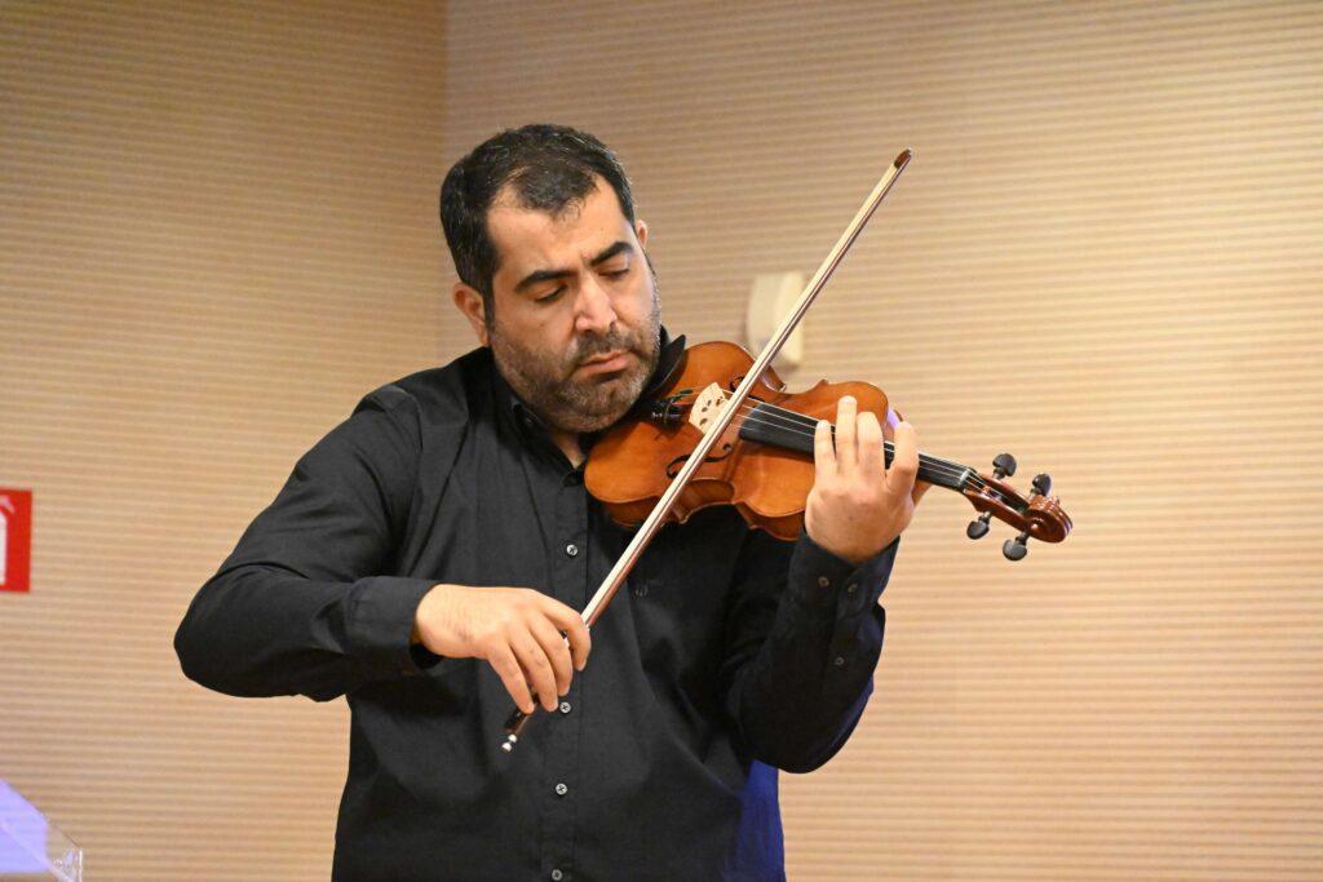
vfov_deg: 7.6
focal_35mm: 180
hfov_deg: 11.4
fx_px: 6615
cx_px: 662
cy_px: 441
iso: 22800
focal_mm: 180
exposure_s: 1/200
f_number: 6.3
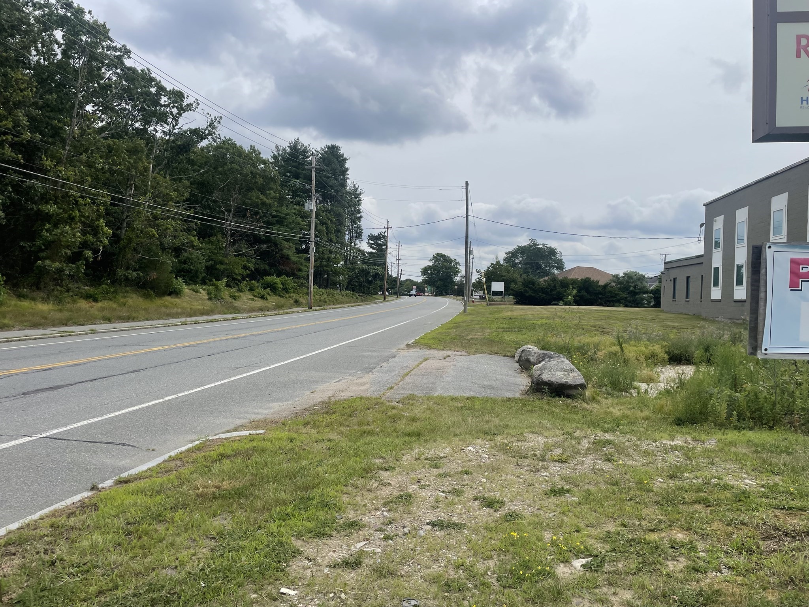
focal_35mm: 26
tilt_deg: +1.1
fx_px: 608
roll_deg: -1.9
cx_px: 404
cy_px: 304
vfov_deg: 53.1
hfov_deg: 67.3
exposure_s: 1/4831
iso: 32
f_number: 1.6
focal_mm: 4.2
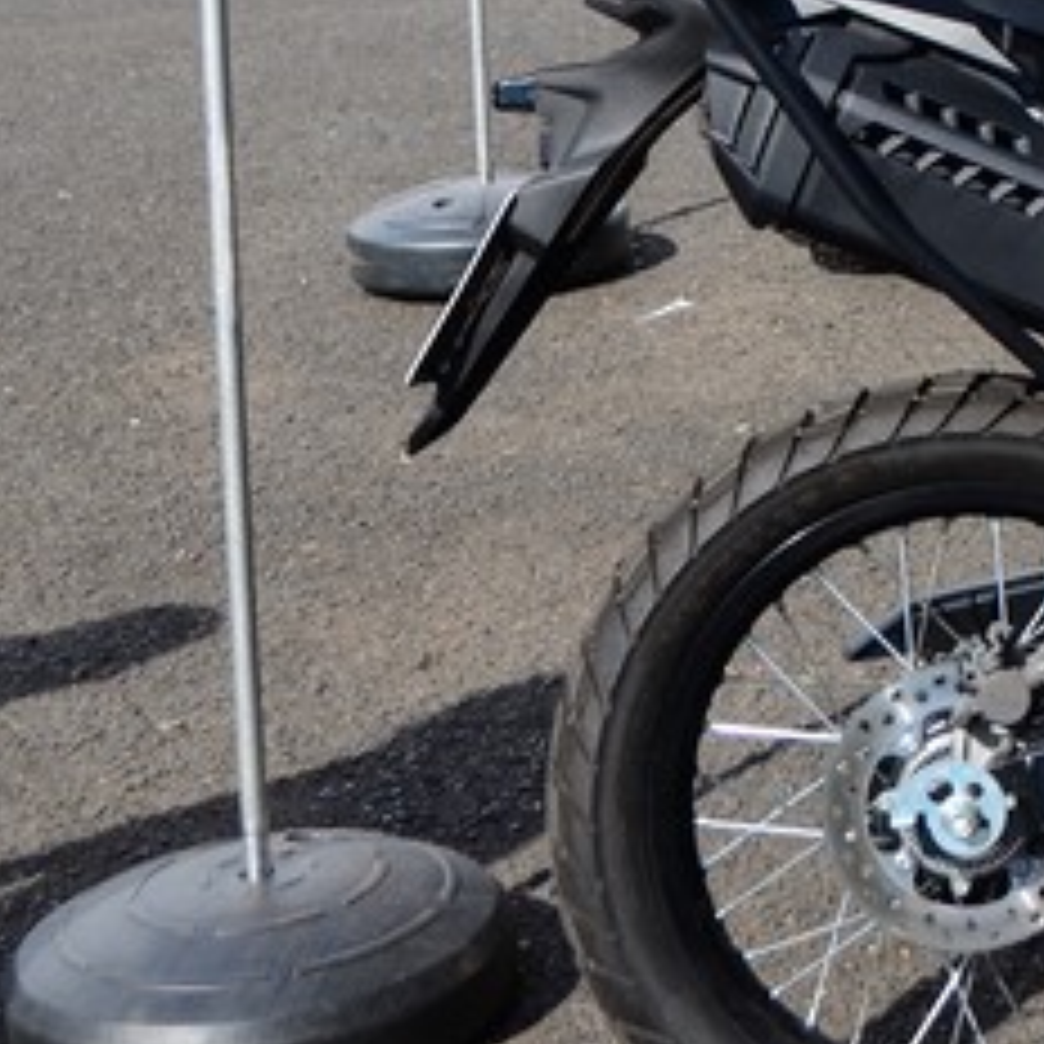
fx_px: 3685
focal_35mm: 108
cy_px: -277
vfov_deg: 15.4
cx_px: 1559
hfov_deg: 15.0
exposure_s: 1/400
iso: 160
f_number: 5
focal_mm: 22
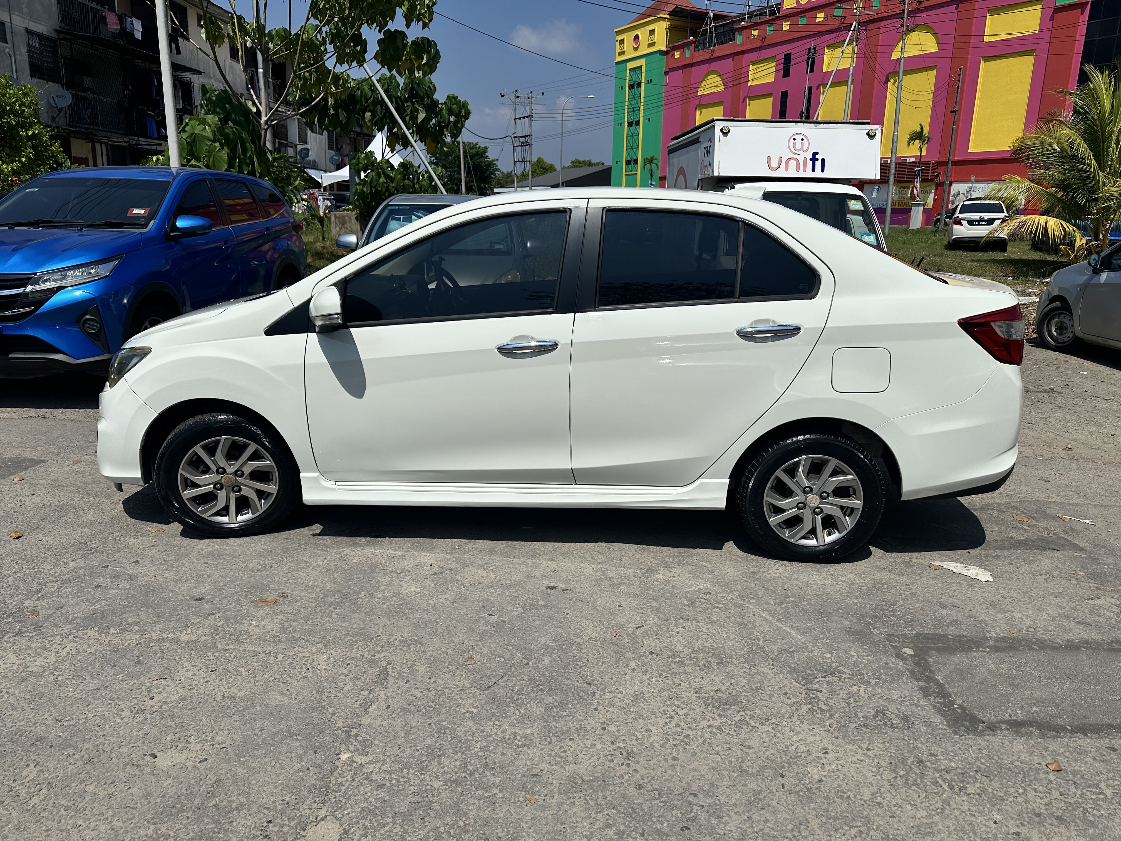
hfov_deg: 71.6
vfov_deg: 56.8
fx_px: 777
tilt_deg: -13.8
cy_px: 420
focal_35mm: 24
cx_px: 560
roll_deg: -0.6
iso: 80
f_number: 1.78
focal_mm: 6.86
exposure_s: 1/12048
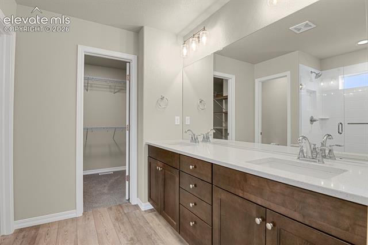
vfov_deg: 70.4
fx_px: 174
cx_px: 184
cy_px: 122
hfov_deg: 93.3
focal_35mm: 17
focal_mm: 17
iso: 250
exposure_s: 2
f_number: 8
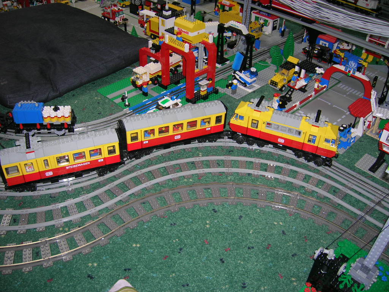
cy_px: 146
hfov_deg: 54.0
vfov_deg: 41.8
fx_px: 382
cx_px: 194
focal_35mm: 34
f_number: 2.9
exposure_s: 1/60.1
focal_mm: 5.7
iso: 50
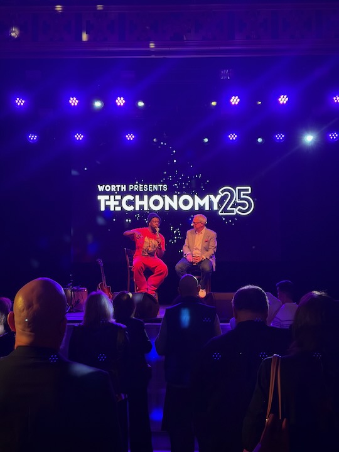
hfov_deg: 28.0
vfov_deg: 36.8
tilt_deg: +5.5
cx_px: 170
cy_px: 226
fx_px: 679
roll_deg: -0.7
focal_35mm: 52
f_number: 1.6
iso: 320
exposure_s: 1/29
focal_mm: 5.96
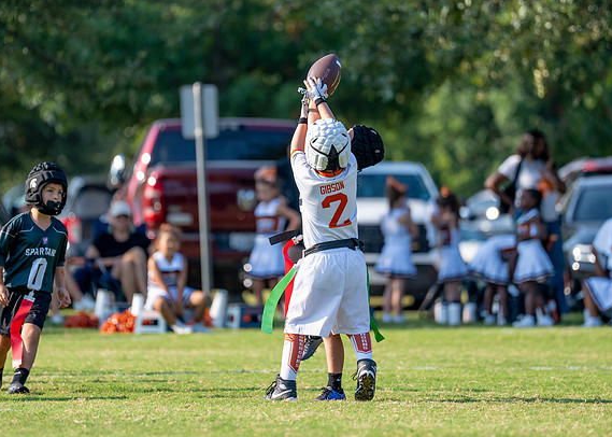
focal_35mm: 319
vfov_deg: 4.5
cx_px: 293
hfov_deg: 6.3
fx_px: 5543
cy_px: 162
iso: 250
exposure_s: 1/2500
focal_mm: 200
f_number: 2.8
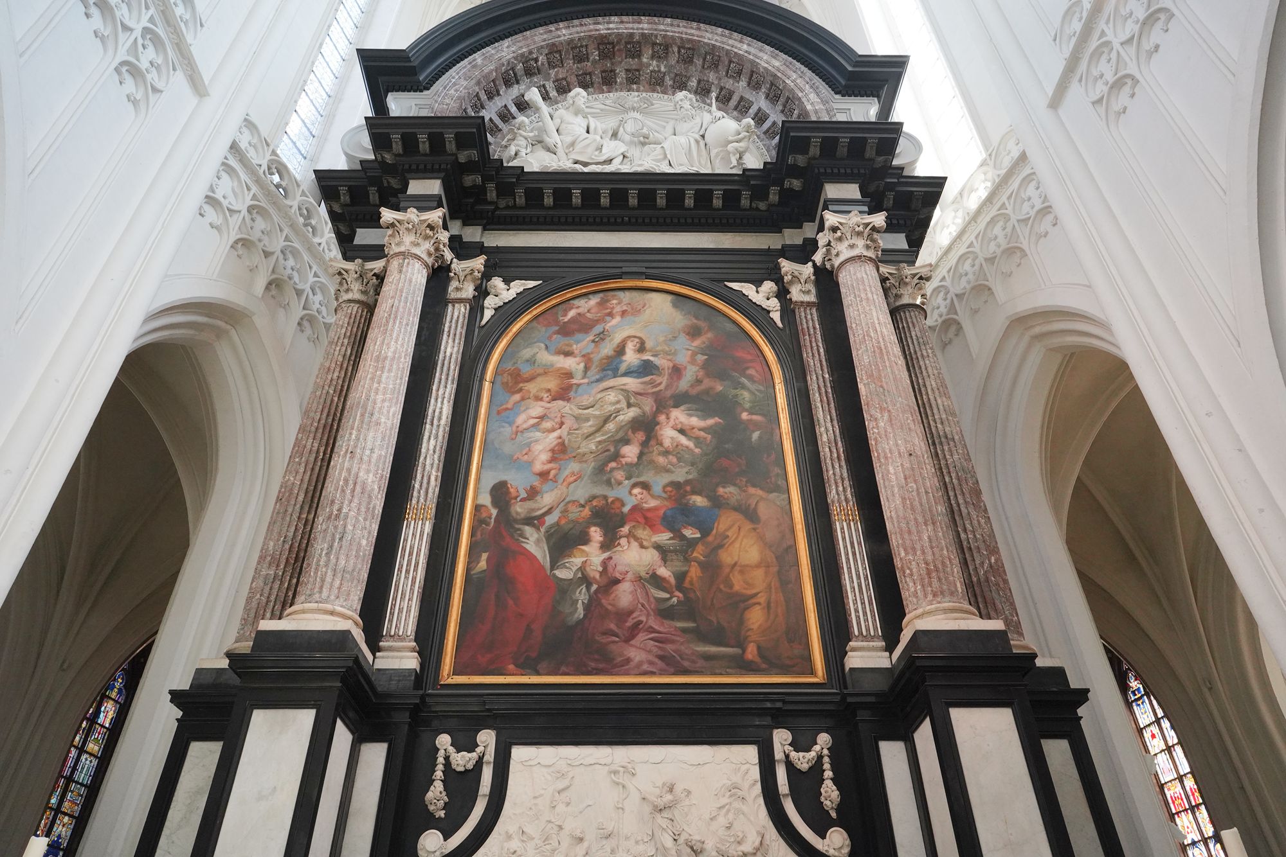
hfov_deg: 73.7
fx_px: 857
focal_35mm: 24
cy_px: 428
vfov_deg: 53.1
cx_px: 643
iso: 3200
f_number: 9
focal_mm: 24
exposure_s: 1/80
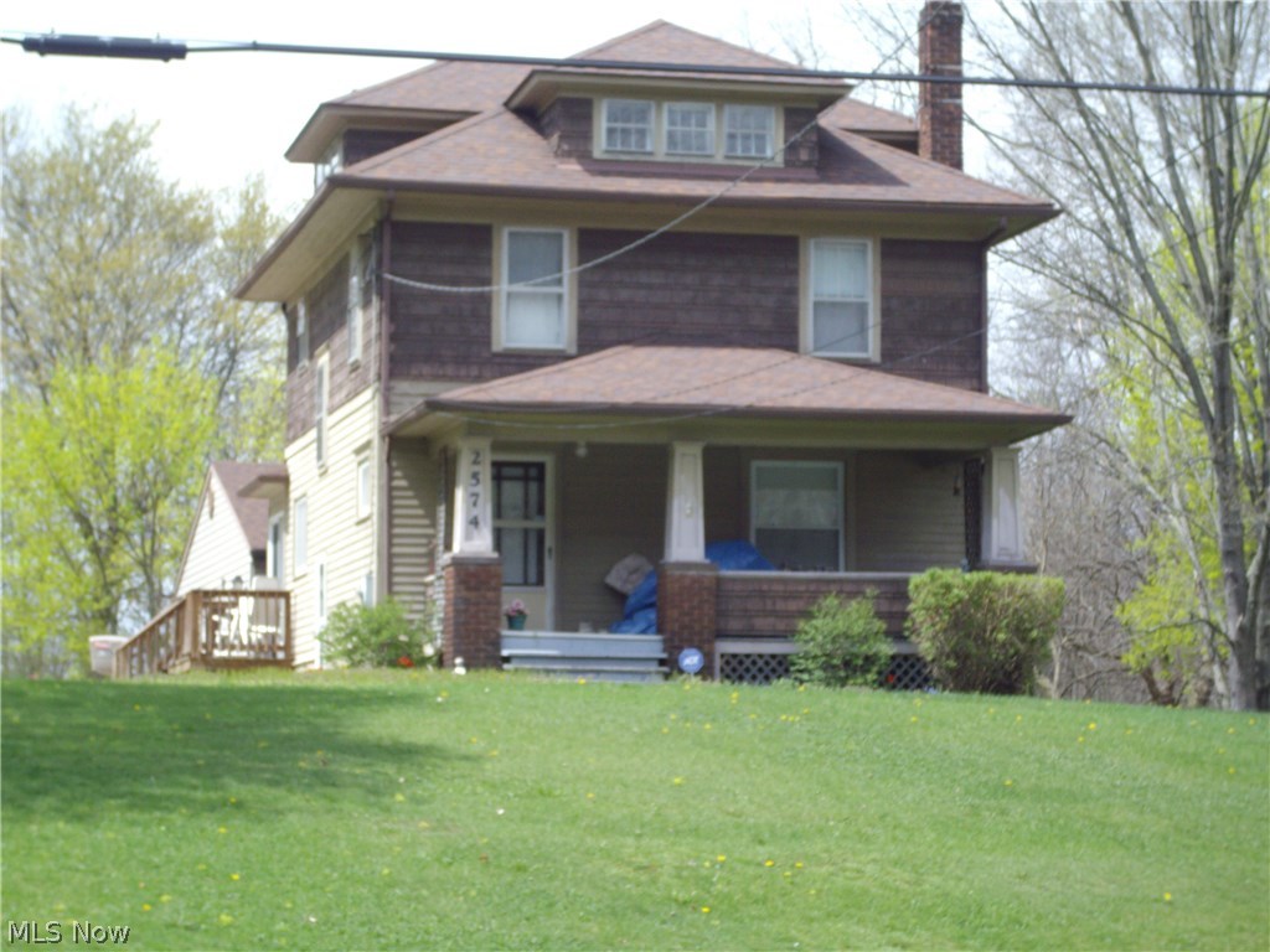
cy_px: 476
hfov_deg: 17.6
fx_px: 4109
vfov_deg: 13.2
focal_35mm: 112
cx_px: 635
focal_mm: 18.6
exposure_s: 1/250
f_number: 5.2
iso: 113
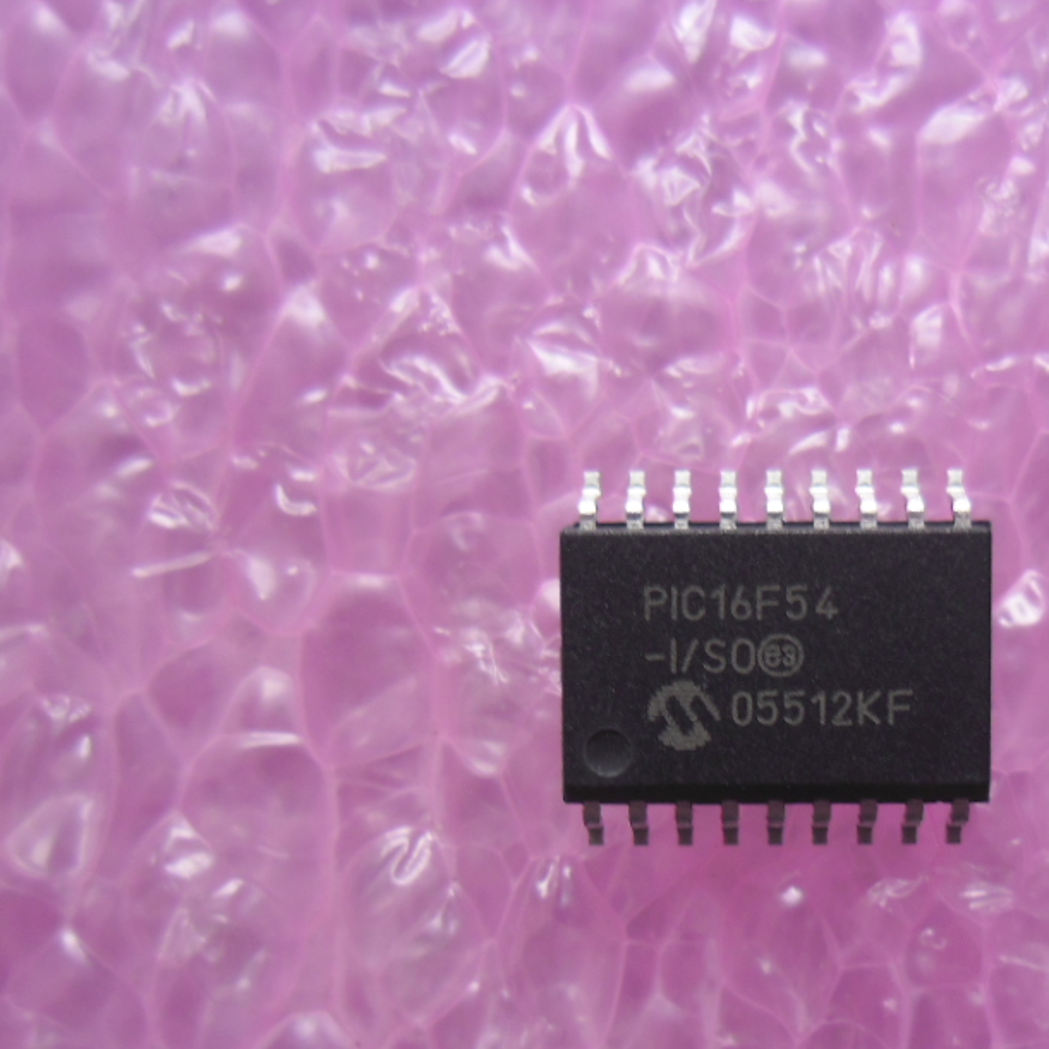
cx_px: 749
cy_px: 658
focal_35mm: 40
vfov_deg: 41.5
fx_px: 1371
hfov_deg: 41.0
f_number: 3.5
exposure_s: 1/49
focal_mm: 4.9
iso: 100
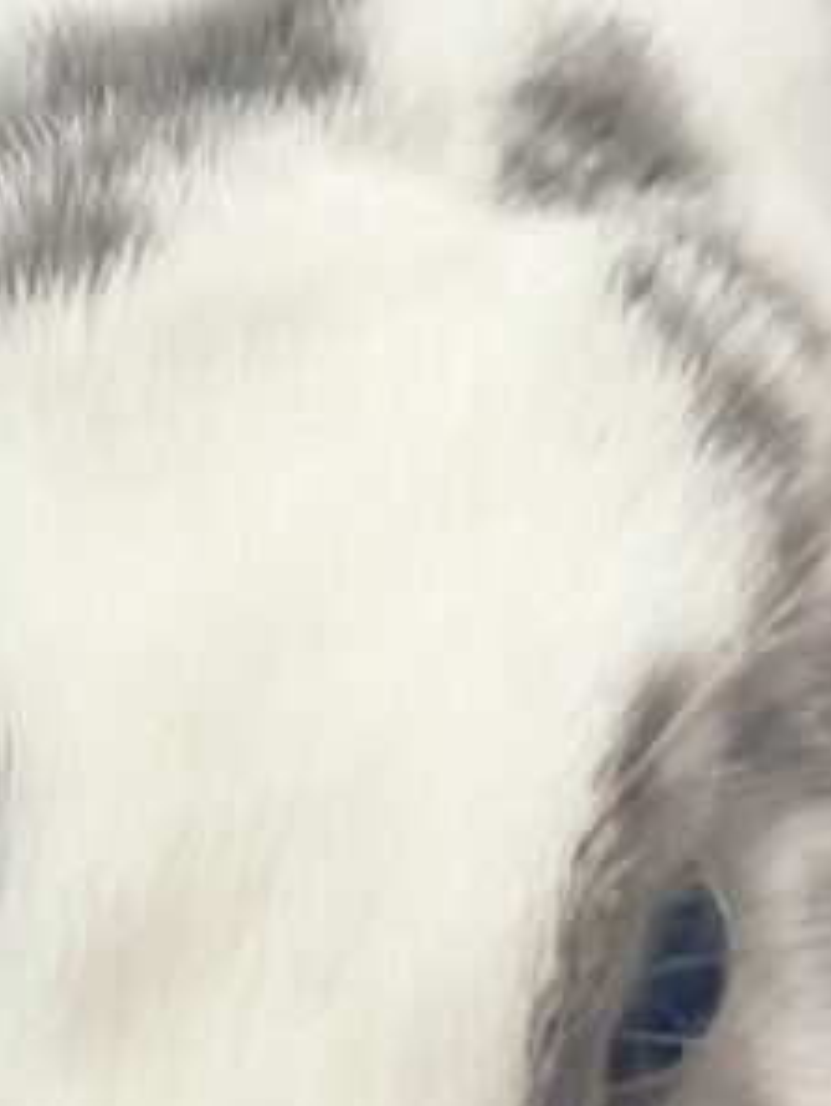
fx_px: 6717
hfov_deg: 7.1
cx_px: 294
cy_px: 897
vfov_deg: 9.4
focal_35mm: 210
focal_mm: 5.96
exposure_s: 1/100
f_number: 1.6
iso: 50
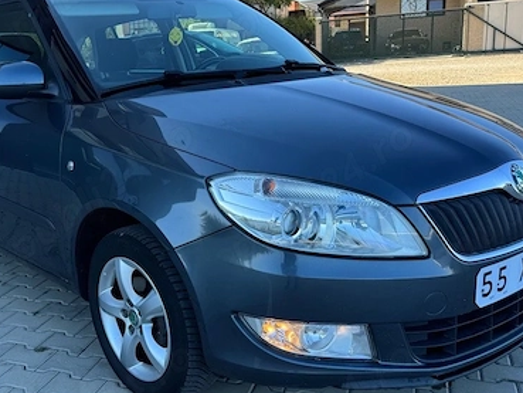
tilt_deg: -13.8
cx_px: 157
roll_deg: +3.8
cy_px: 200
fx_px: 589
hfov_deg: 46.8
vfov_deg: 36.8
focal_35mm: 39
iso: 80
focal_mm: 6.76
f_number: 1.78
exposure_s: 1/633
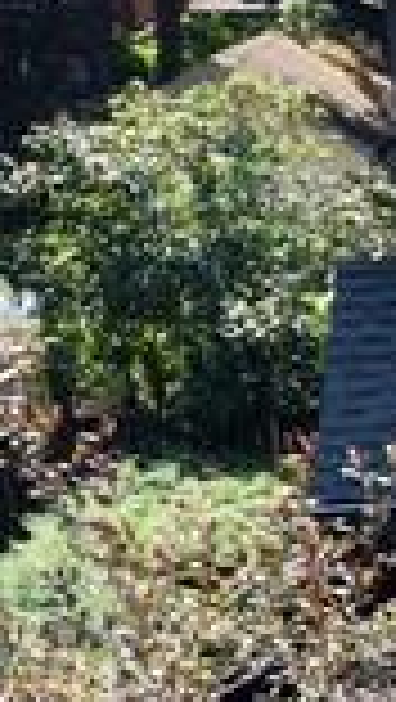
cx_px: 1580
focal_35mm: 172
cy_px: 590
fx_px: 3204
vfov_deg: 12.4
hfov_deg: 6.0
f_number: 1.8
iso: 100
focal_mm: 8.67
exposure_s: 1/725
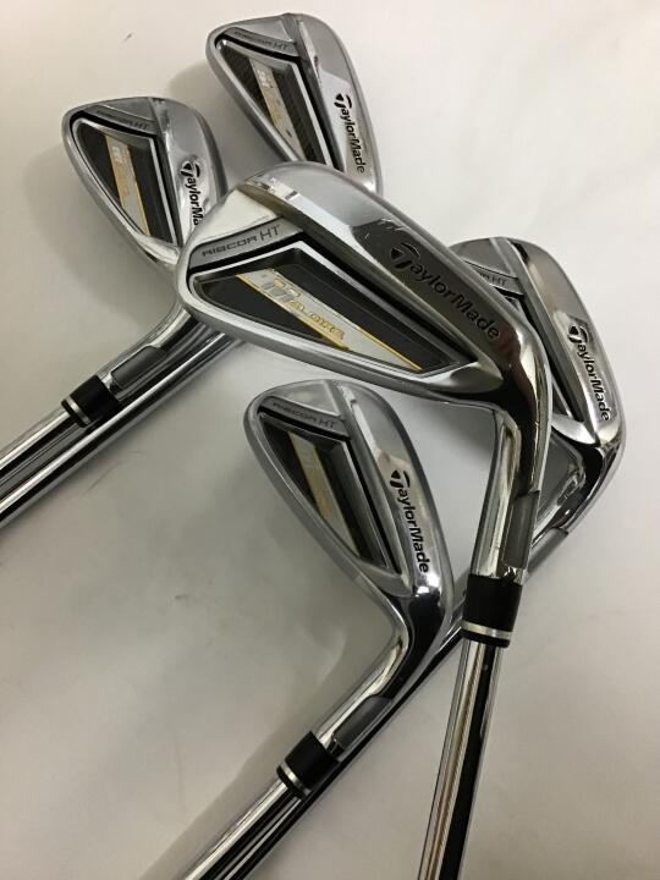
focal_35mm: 31
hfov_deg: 45.4
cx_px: 330
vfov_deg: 58.4
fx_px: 788
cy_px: 440
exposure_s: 1/33
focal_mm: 3.3
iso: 160
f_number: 2.4
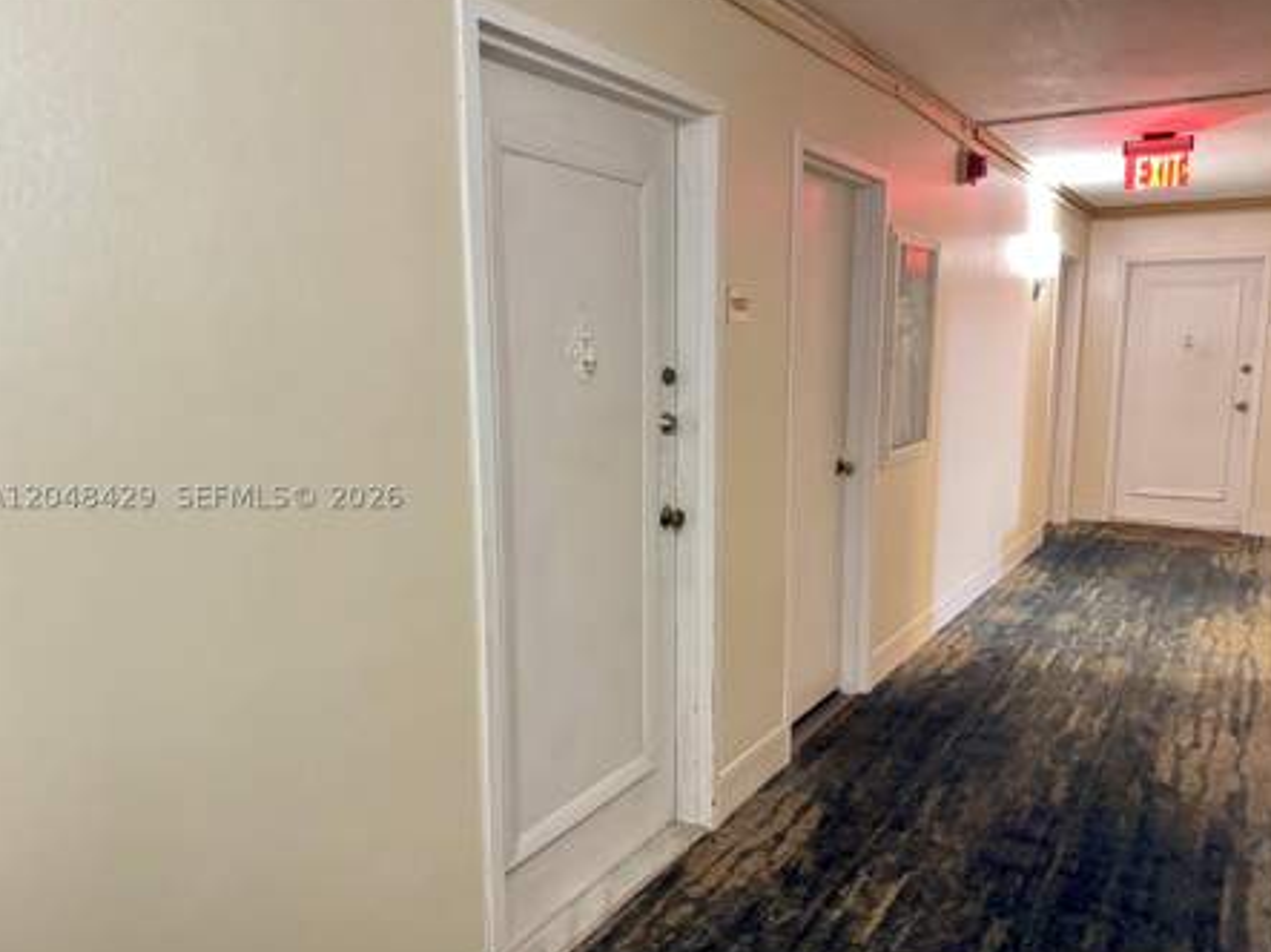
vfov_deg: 53.0
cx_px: 666
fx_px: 954
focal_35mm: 26
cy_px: 496
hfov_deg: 67.3
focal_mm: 6.76
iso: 1600
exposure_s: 1/24
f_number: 1.78
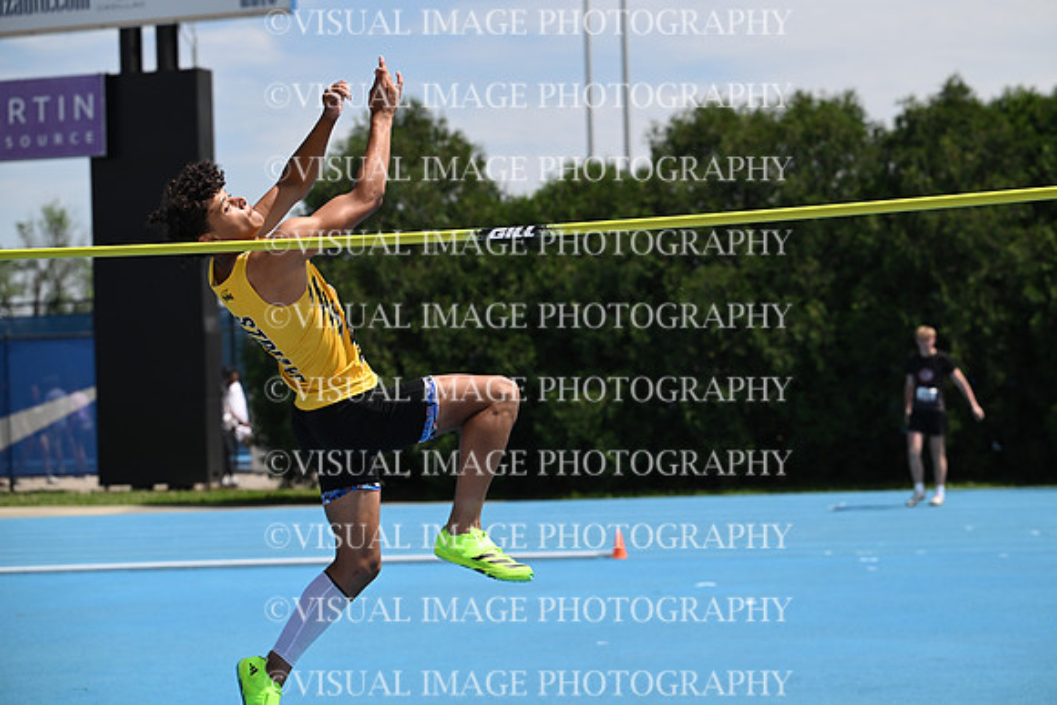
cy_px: 352
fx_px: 3083
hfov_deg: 19.5
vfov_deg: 13.0
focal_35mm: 105
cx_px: 528
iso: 200
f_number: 4.5
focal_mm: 105
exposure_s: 1/2500
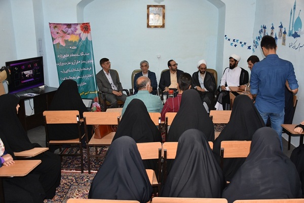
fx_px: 304
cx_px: 152
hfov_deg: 53.1
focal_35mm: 36
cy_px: 102
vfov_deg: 36.9
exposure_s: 1/60
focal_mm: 24
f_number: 4
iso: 400
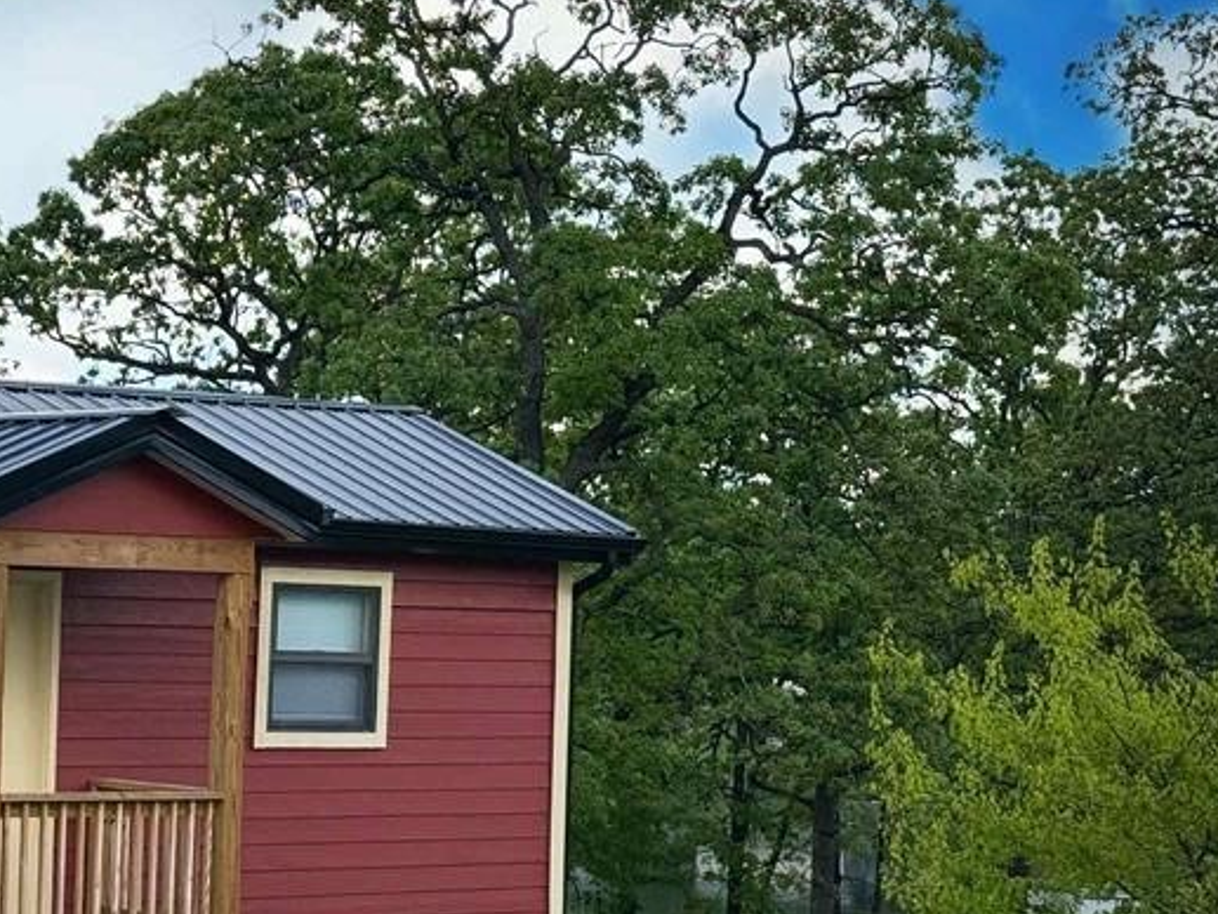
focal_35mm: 95
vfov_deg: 15.5
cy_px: 655
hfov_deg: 20.3
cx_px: 137
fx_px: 3343
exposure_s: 1/2494
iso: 100
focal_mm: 6.76
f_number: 1.78
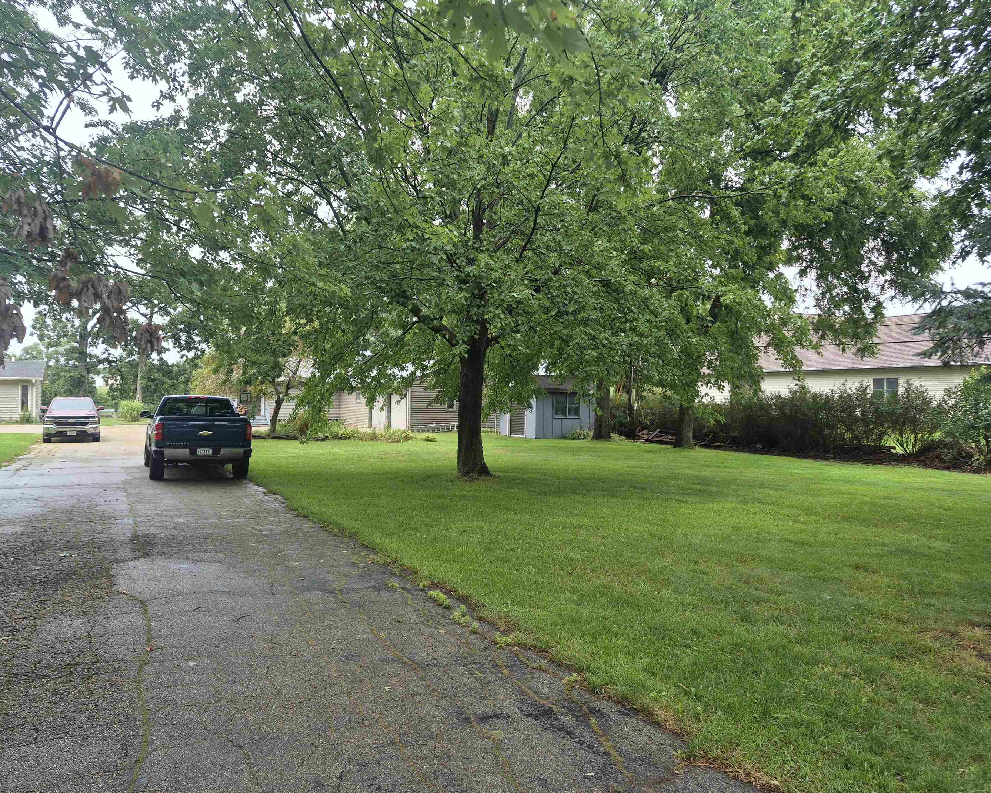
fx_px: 704
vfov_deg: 58.8
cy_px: 397
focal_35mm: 24
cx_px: 466
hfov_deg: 70.2
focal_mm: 5.4
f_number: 1.8
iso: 80
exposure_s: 1/1388
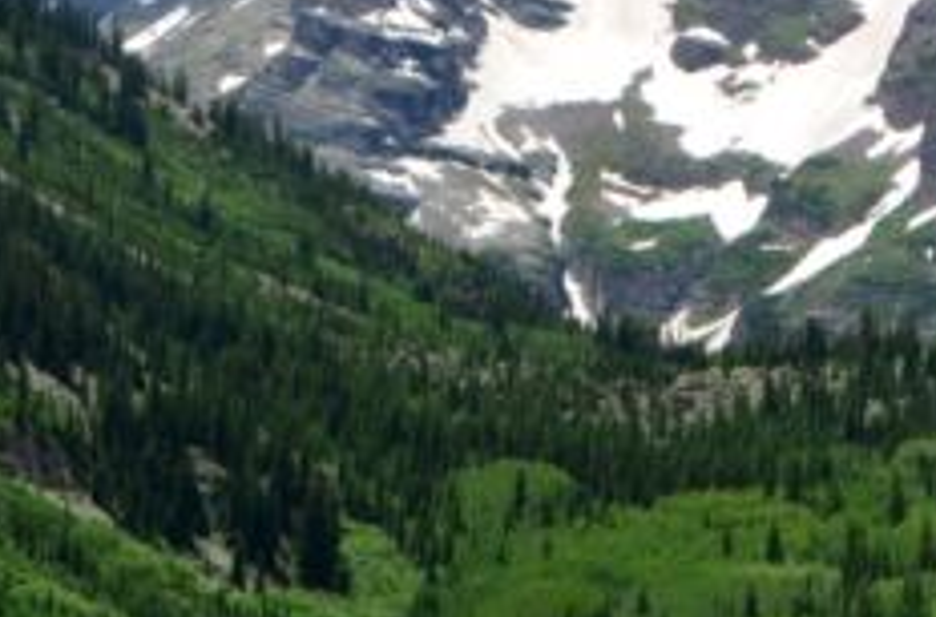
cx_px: 1259
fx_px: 4716
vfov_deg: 7.4
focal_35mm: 182
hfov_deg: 11.0
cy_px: -135
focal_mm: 44
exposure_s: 1/160
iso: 200
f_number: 16
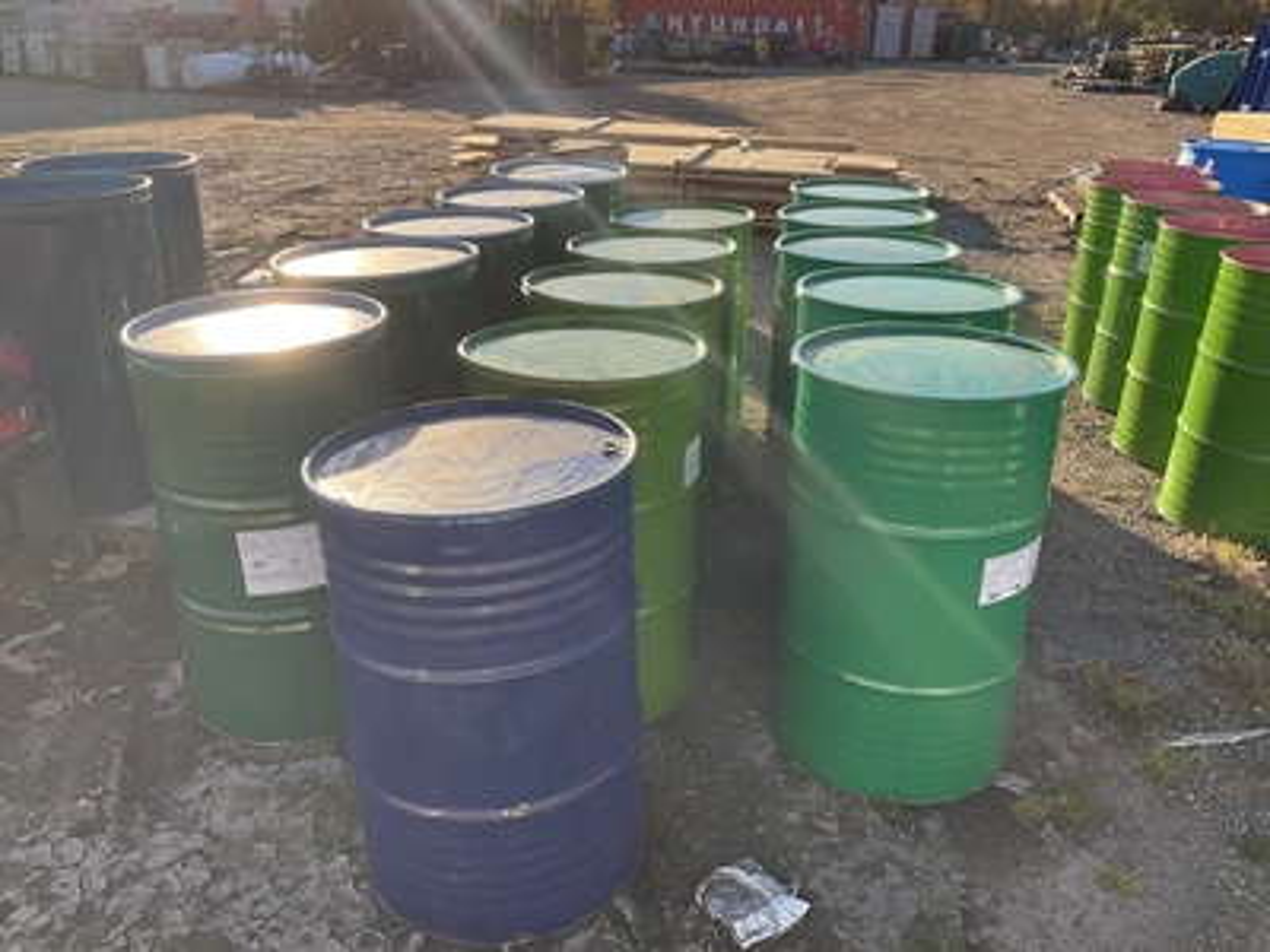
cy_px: 476
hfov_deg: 61.7
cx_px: 635
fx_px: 1064
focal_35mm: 29
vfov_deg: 48.2
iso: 25
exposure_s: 1/842
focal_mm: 3
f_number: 1.8
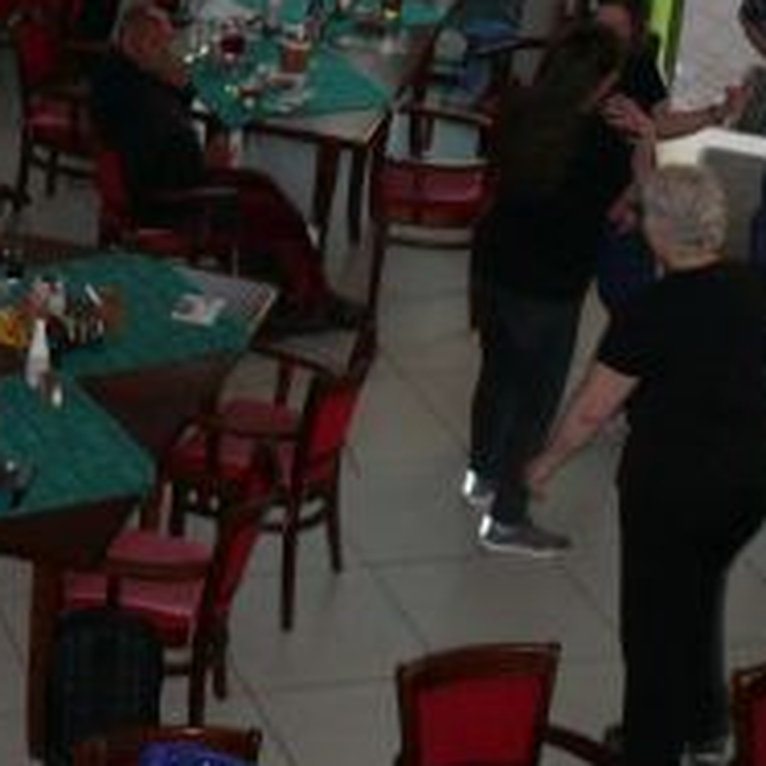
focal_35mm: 106
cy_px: -45
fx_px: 2654
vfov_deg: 16.0
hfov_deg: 15.4
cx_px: -320
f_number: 2.8
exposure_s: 1/30
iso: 200
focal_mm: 7.4
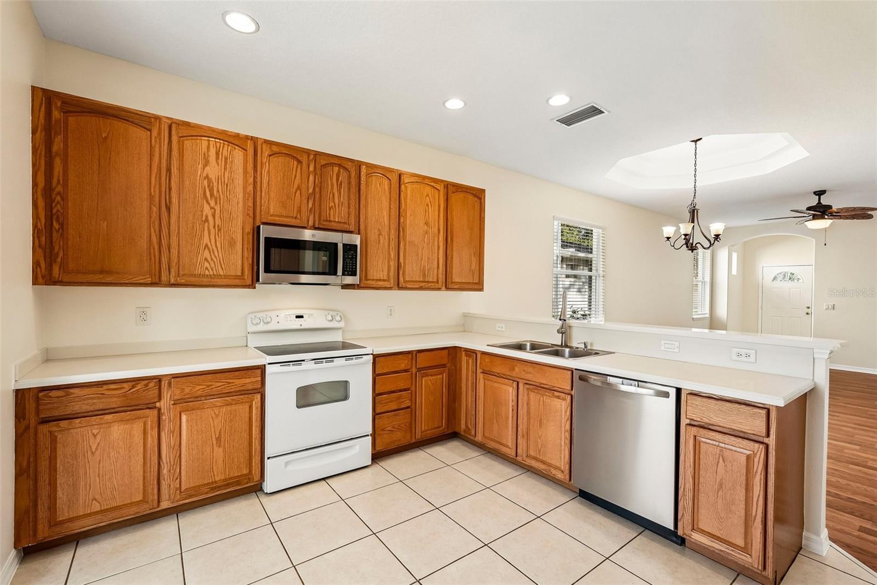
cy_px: 292
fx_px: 390
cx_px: 438
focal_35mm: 16
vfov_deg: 73.7
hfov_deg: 96.7
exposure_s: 1/30
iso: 400
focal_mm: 16
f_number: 8
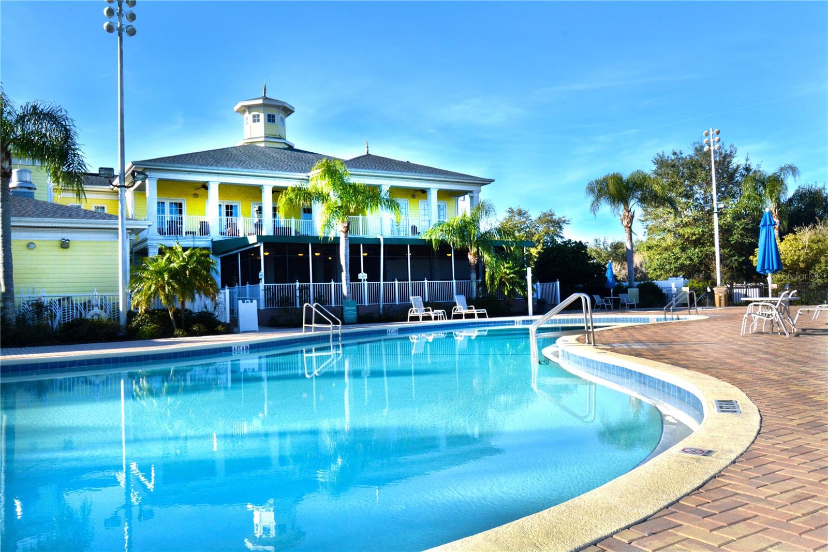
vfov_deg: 43.6
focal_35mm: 30
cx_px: 414
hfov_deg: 61.9
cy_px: 276
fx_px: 690
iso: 800
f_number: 16
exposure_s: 1/500
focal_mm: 20
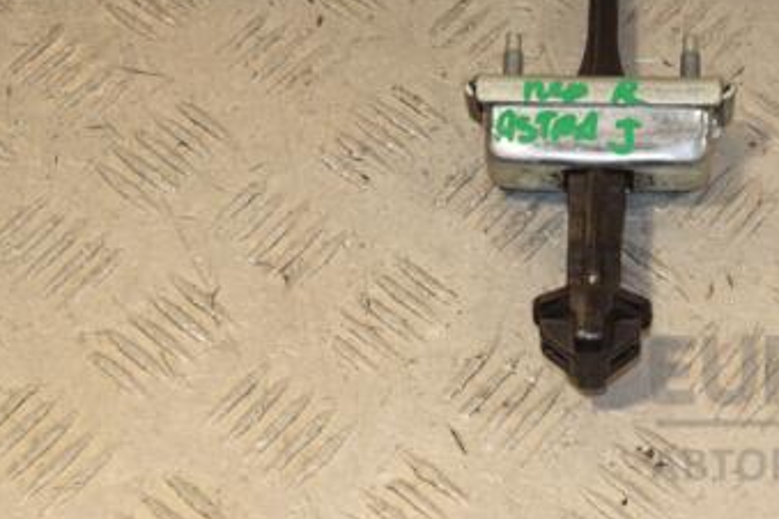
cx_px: 607
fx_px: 2185
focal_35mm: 101
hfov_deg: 20.0
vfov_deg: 13.4
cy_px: 64
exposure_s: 1/200
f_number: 9
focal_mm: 38
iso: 800
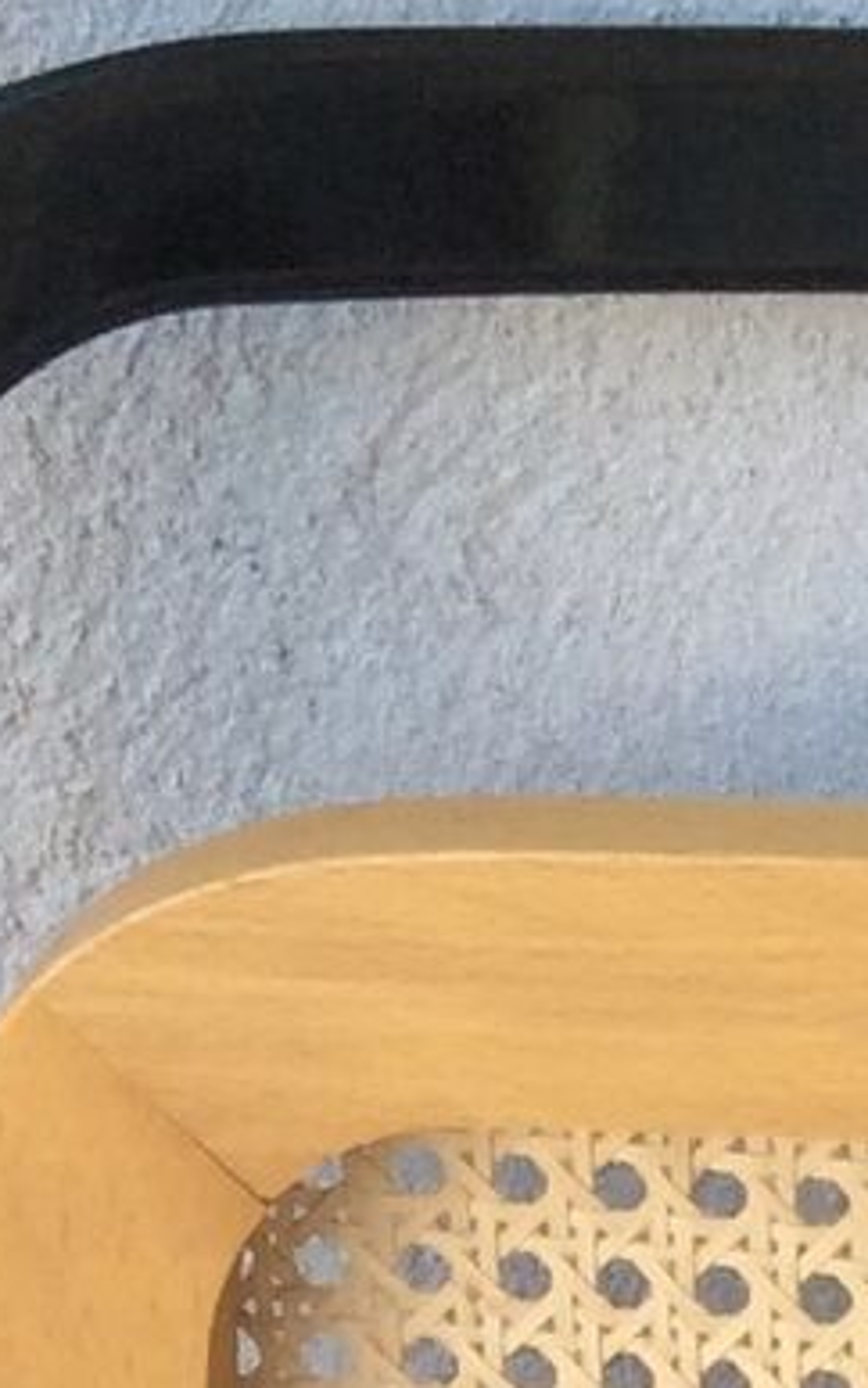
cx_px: 1682
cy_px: 2227
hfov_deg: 7.2
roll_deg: -2.0
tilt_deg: -37.1
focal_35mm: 175
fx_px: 6621
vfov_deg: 11.4
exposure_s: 1/100
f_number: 2.4
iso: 40
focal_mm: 3.3
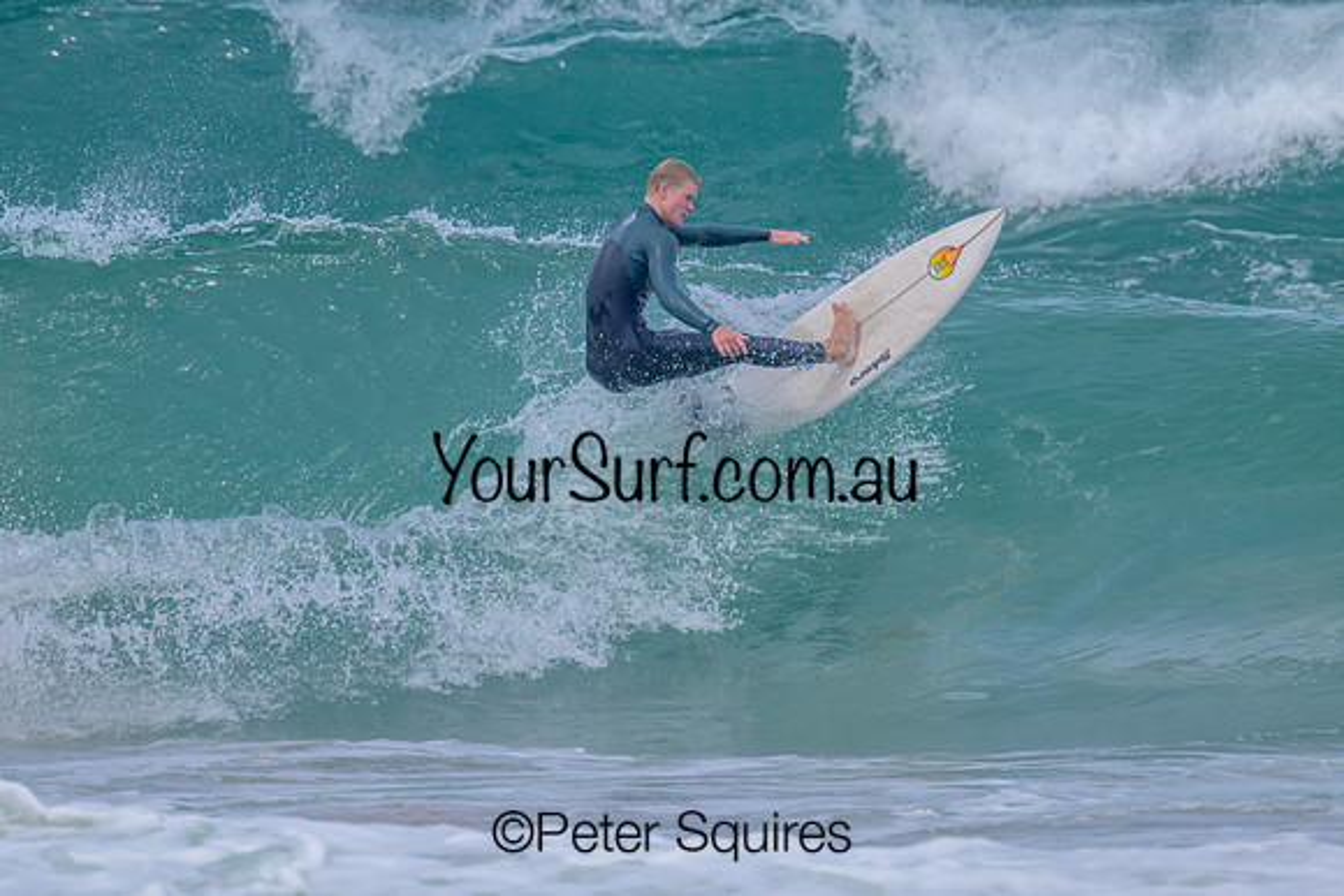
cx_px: 623
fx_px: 40203
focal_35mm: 1077
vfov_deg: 1.3
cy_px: 310
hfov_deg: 1.9
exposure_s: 1/2000
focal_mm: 800
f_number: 11
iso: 1100
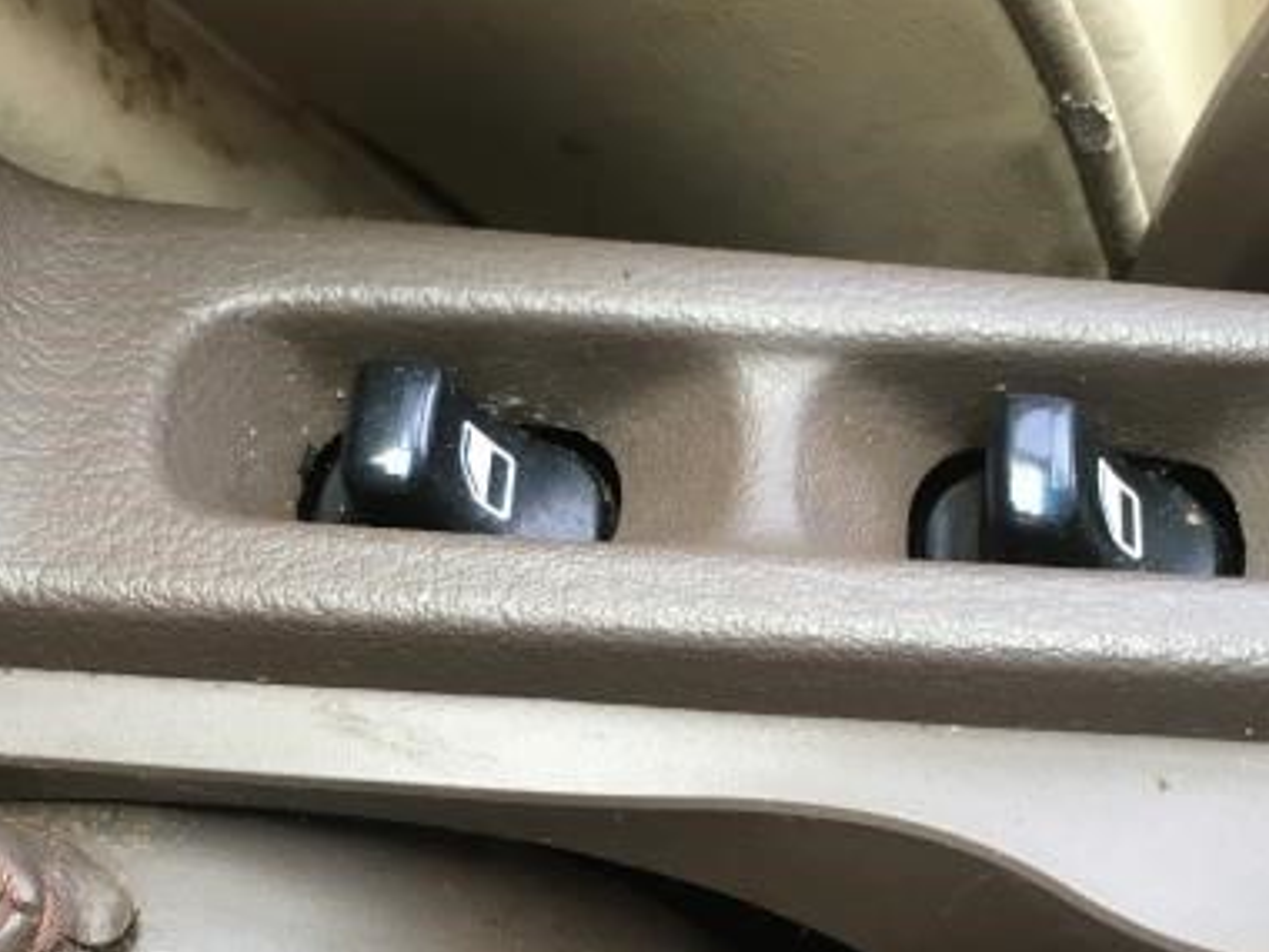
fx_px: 2236
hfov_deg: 31.7
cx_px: 578
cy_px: 862
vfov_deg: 23.4
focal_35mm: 61
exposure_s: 1/30
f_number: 2.2
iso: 50
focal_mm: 4.15
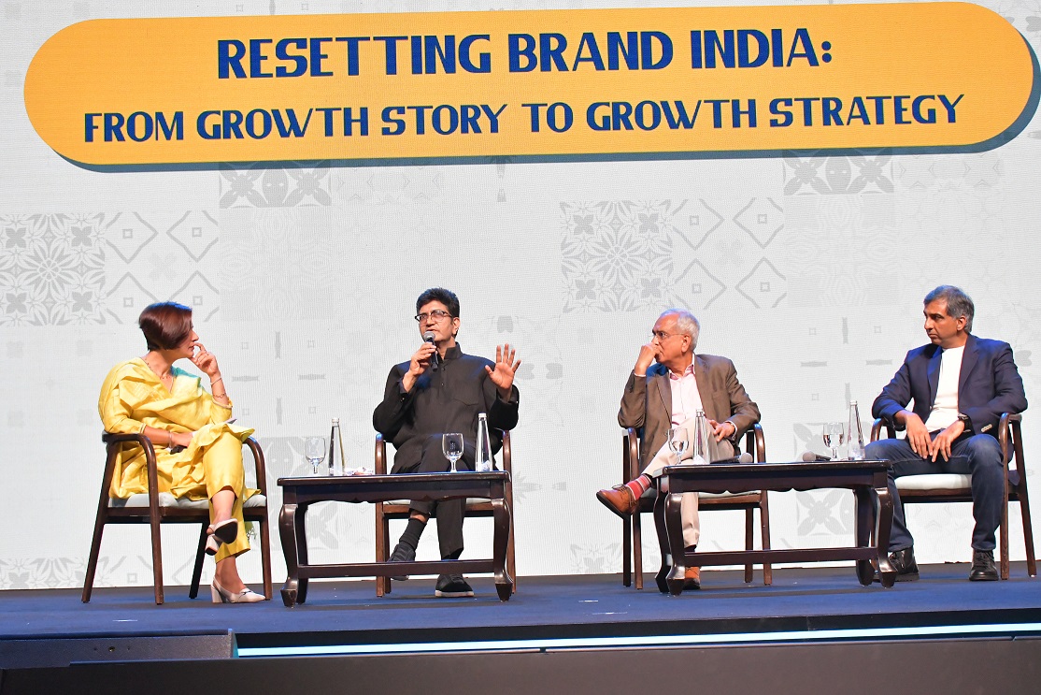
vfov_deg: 18.9
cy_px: 348
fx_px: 2082
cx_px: 520
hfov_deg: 28.1
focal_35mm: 72
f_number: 6.7
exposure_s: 1/250
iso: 4500
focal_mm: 48
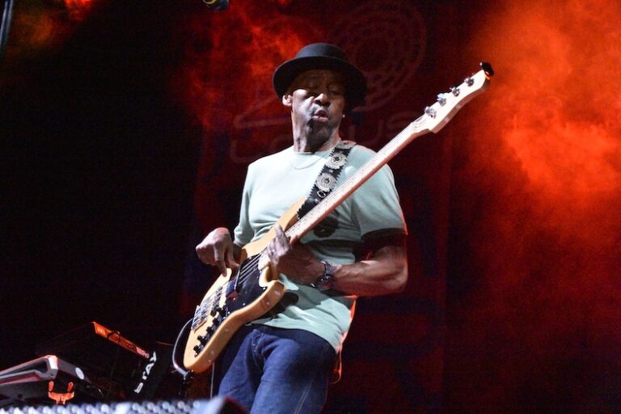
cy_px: 207
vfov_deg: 18.2
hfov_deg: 27.0
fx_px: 1294
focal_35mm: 75
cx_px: 310
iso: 25600
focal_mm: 50
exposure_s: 1/2000
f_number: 5
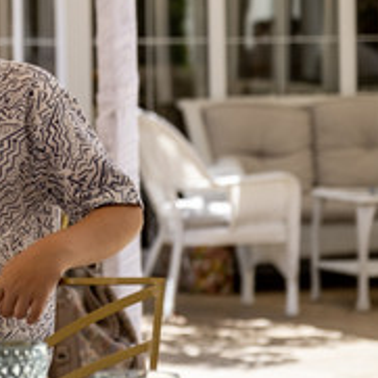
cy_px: 25
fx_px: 3076
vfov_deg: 7.0
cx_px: -32
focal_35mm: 249
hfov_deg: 7.0
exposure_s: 1/1400
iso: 160
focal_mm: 55
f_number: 2.8
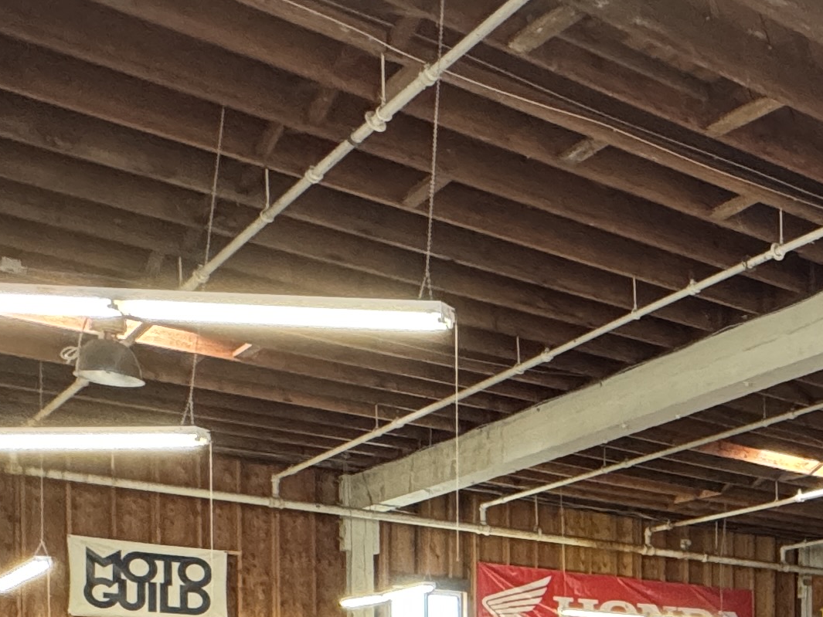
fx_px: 1260
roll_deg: -0.8
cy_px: 778
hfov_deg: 29.3
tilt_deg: -2.5
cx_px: 1064
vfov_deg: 24.4
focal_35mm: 53
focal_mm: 2.22
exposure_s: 1/60
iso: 400
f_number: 2.2
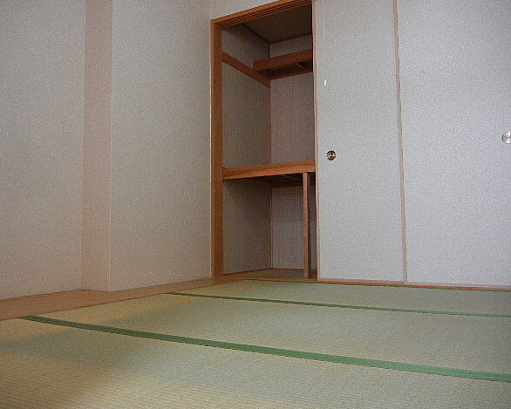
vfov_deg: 45.8
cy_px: 201
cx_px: 250
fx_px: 484
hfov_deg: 55.7
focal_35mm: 32
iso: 400
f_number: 3.5
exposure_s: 1/14.2
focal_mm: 5.4
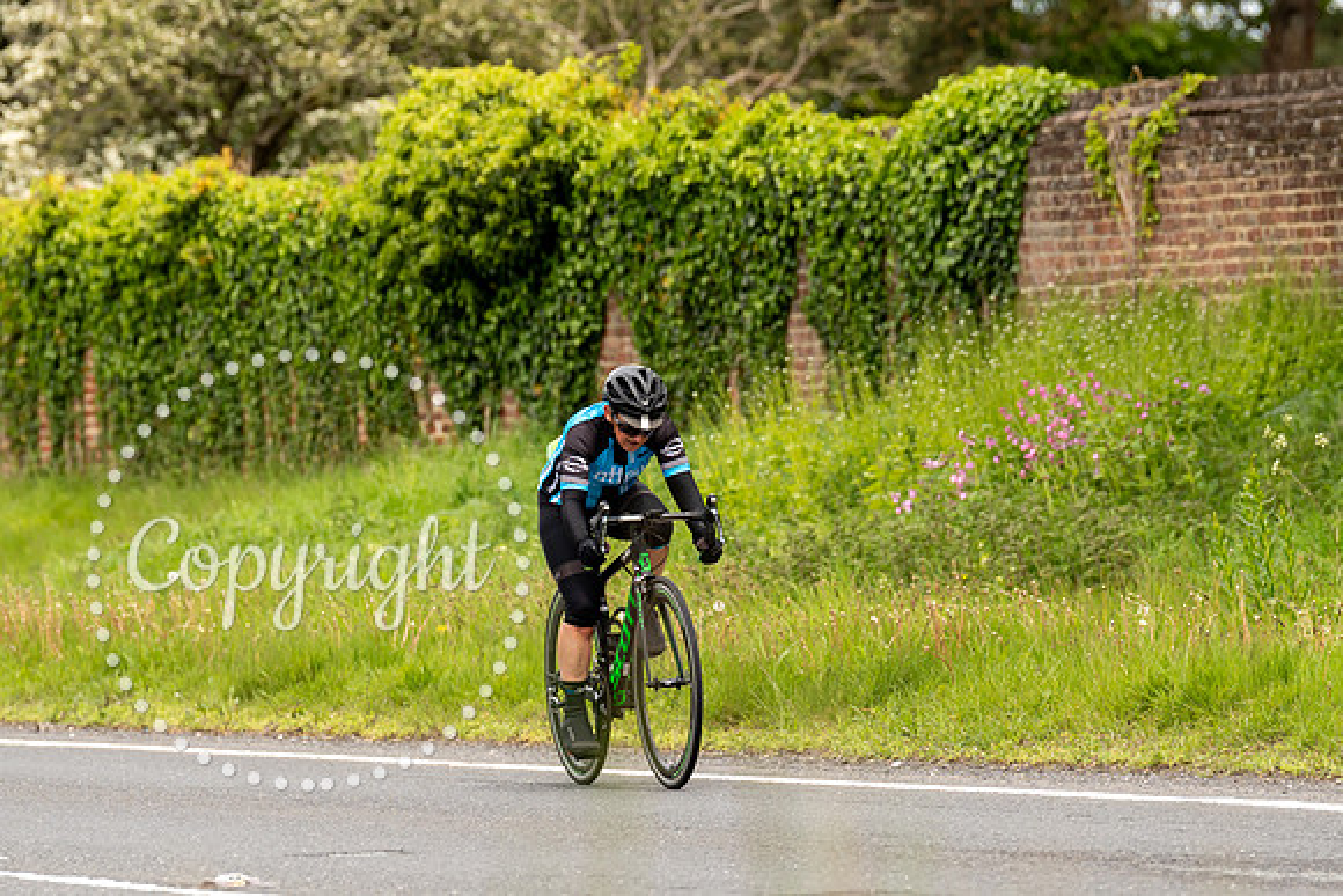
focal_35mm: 292
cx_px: 543
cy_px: 439
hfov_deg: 7.0
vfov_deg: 4.7
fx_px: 10901
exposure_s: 1/1000
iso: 320
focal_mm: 200
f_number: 4.5
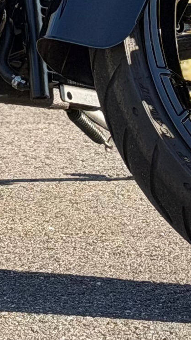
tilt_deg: -2.3
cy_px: -330
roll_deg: +0.1
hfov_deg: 4.3
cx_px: -54
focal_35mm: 283
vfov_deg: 7.3
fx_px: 2548
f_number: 1.78
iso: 80
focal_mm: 6.76
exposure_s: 1/754
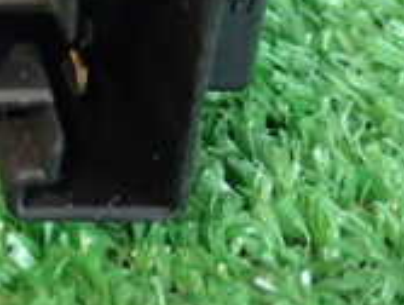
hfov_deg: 14.0
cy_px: -128
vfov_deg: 11.2
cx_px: -247
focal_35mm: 129
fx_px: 1509
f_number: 2.5
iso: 200
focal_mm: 6.37
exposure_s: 1/40
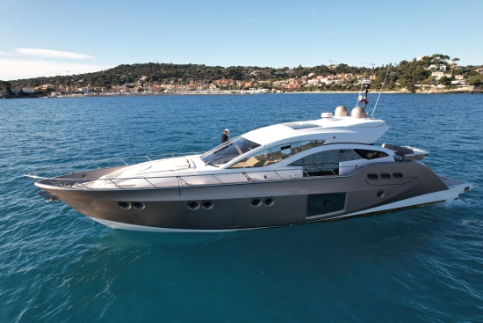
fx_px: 295
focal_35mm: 22
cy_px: 162
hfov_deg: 78.6
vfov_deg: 57.3
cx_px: 242
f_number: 2.8
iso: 100
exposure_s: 1/80
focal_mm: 8.38
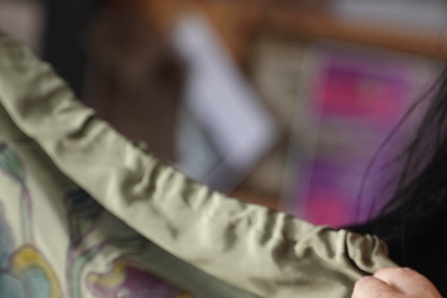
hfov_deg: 9.6
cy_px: 191
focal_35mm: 215
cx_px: 315
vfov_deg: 6.4
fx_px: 2670
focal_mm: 75
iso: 640
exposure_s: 1/125
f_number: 2.8
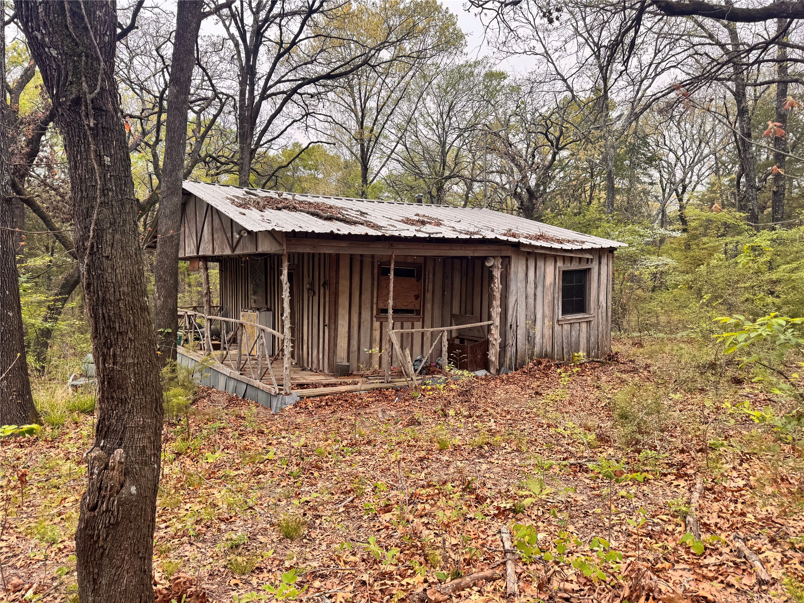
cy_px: 302
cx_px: 402
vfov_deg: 56.8
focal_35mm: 24
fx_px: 557
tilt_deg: -2.7
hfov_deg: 71.6
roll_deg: -1.2
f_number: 1.78
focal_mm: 6.76
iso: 64
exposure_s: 1/241
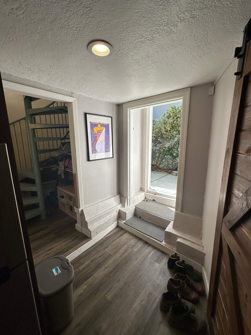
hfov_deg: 85.7
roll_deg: -1.2
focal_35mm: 14
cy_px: 168
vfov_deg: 102.1
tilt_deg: -7.9
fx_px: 135
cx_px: 126
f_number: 2.2
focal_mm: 2.22
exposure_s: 1/612
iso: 40
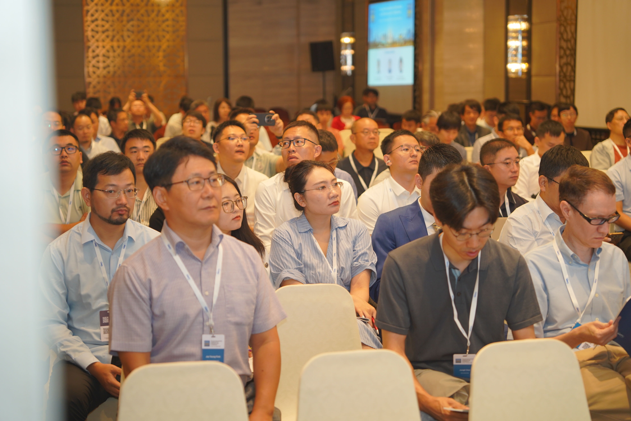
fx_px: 1227
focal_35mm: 70
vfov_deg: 19.5
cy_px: 210
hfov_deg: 28.8
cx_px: 316
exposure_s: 1/100
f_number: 2.8
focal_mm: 70
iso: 640
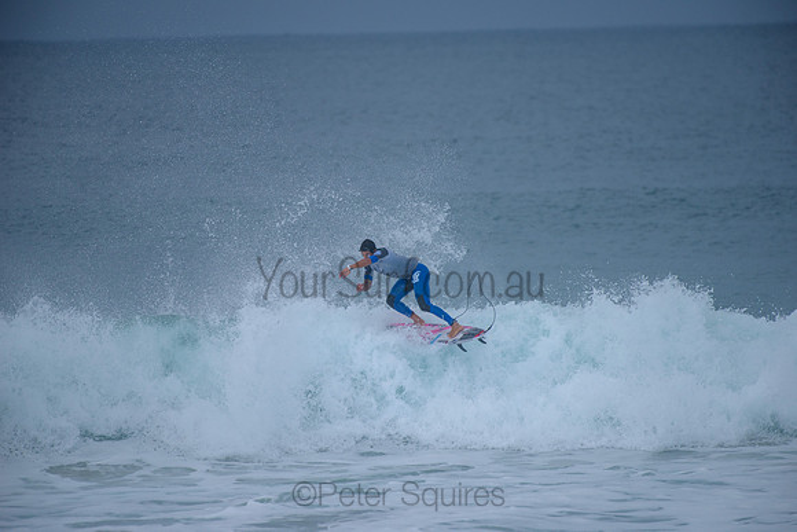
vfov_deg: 2.8
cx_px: 398
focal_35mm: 500
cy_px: 266
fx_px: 11072
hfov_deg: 4.1
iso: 360
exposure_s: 1/2000
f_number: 5.6
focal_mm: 500
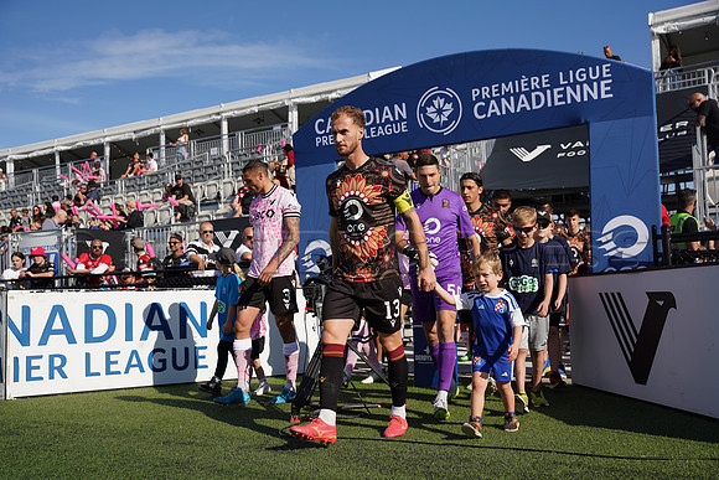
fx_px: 773
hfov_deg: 49.9
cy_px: 240
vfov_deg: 34.5
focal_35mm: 39
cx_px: 360
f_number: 4.5
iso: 100
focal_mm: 38.7
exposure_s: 1/1250
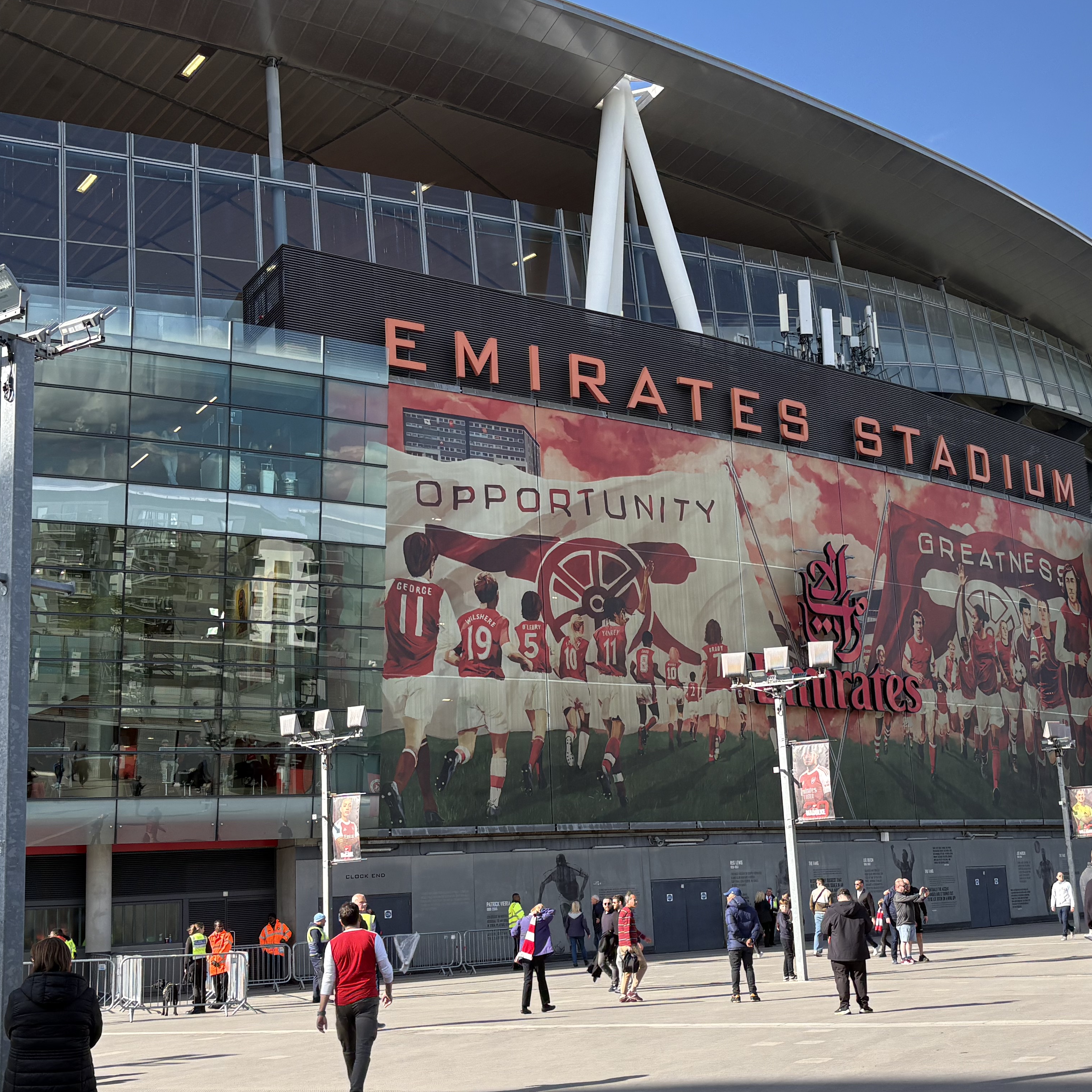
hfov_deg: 39.0
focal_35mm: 43
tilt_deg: +10.7
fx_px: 1535
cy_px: 602
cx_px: 640
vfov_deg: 39.1
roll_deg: +4.0
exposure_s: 1/1706
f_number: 1.6
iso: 50
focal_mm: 5.96
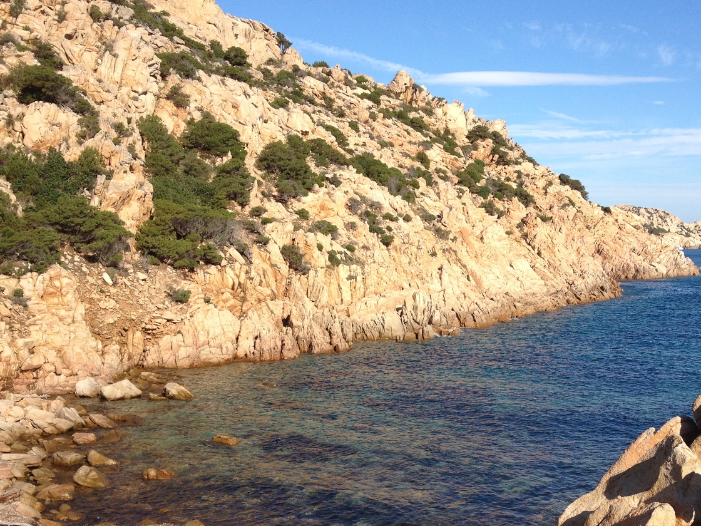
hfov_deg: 38.0
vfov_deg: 29.0
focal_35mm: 50
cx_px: 436
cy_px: 333
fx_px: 1013
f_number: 2.4
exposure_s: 1/1493
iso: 64
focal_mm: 4.28
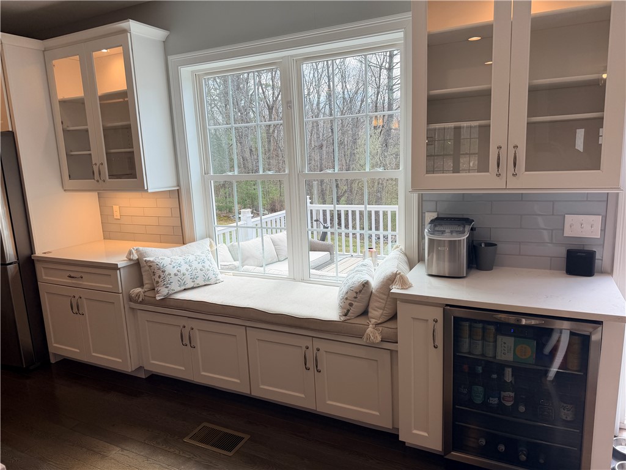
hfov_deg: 71.6
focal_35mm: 24
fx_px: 434
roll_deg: +2.8
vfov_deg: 56.8
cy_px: 235
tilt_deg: -9.9
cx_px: 313
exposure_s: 1/722
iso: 80
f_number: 1.78
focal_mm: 6.76
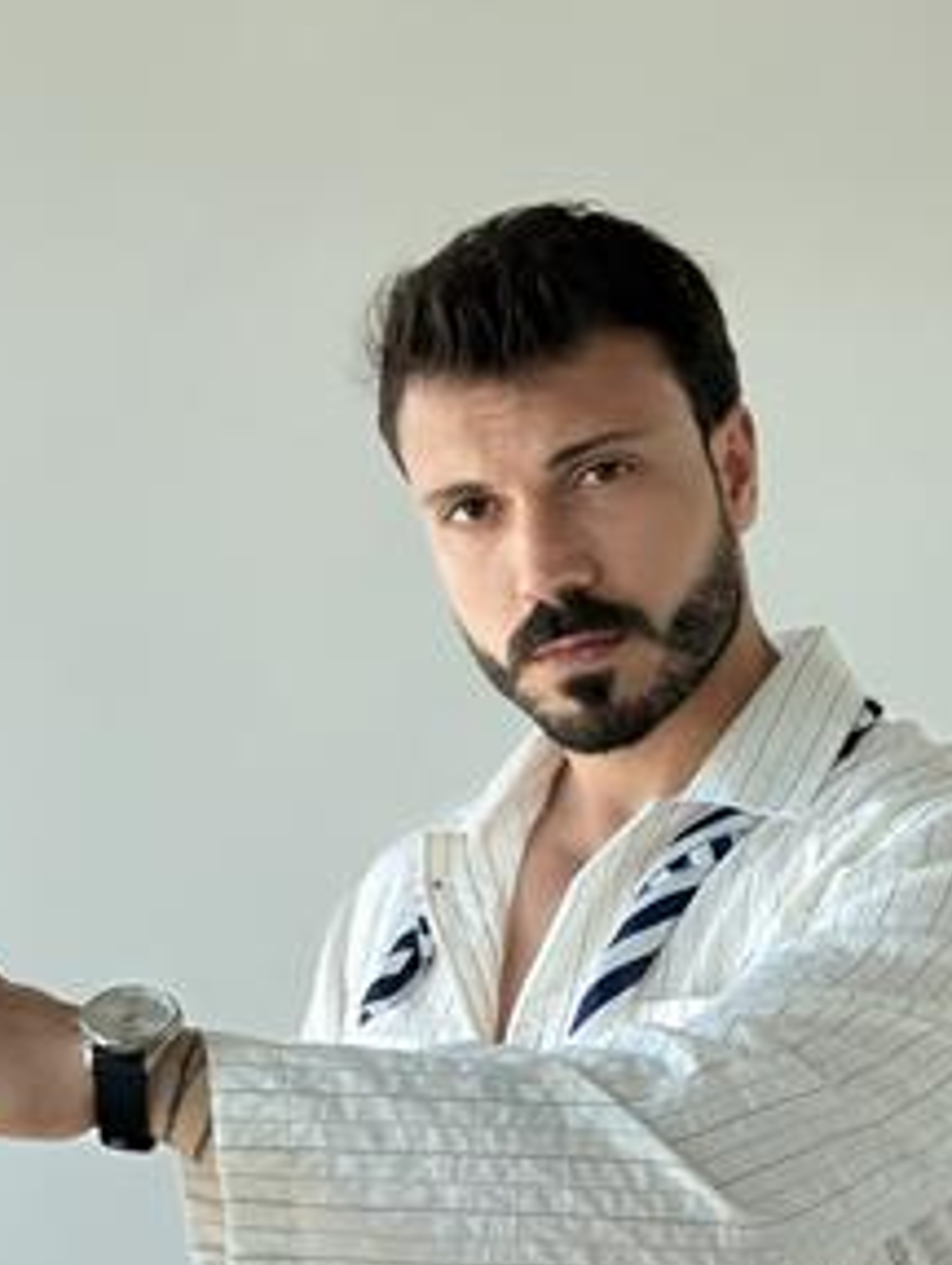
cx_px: 538
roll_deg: -0.1
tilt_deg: +2.3
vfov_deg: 21.6
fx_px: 3256
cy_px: 1060
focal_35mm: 89
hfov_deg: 16.6
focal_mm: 6.76
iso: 64
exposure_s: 1/475
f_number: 1.78
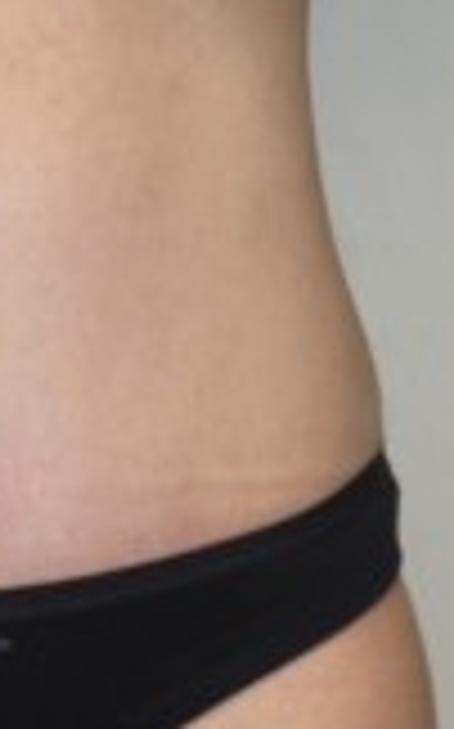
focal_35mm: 110
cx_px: -36
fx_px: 2182
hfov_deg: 11.7
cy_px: 711
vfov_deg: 18.5
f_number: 3.2
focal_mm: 7.5
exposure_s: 1/40
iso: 100
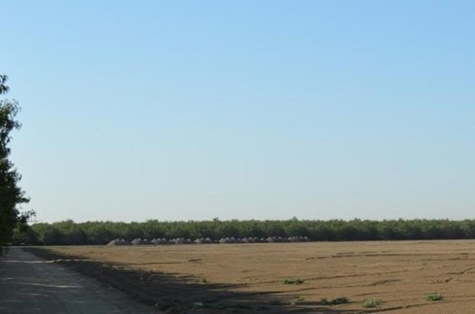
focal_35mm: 94
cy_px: 223
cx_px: 449
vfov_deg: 14.4
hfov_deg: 21.2
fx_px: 1237
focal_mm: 30
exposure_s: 1/250
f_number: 8
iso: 110
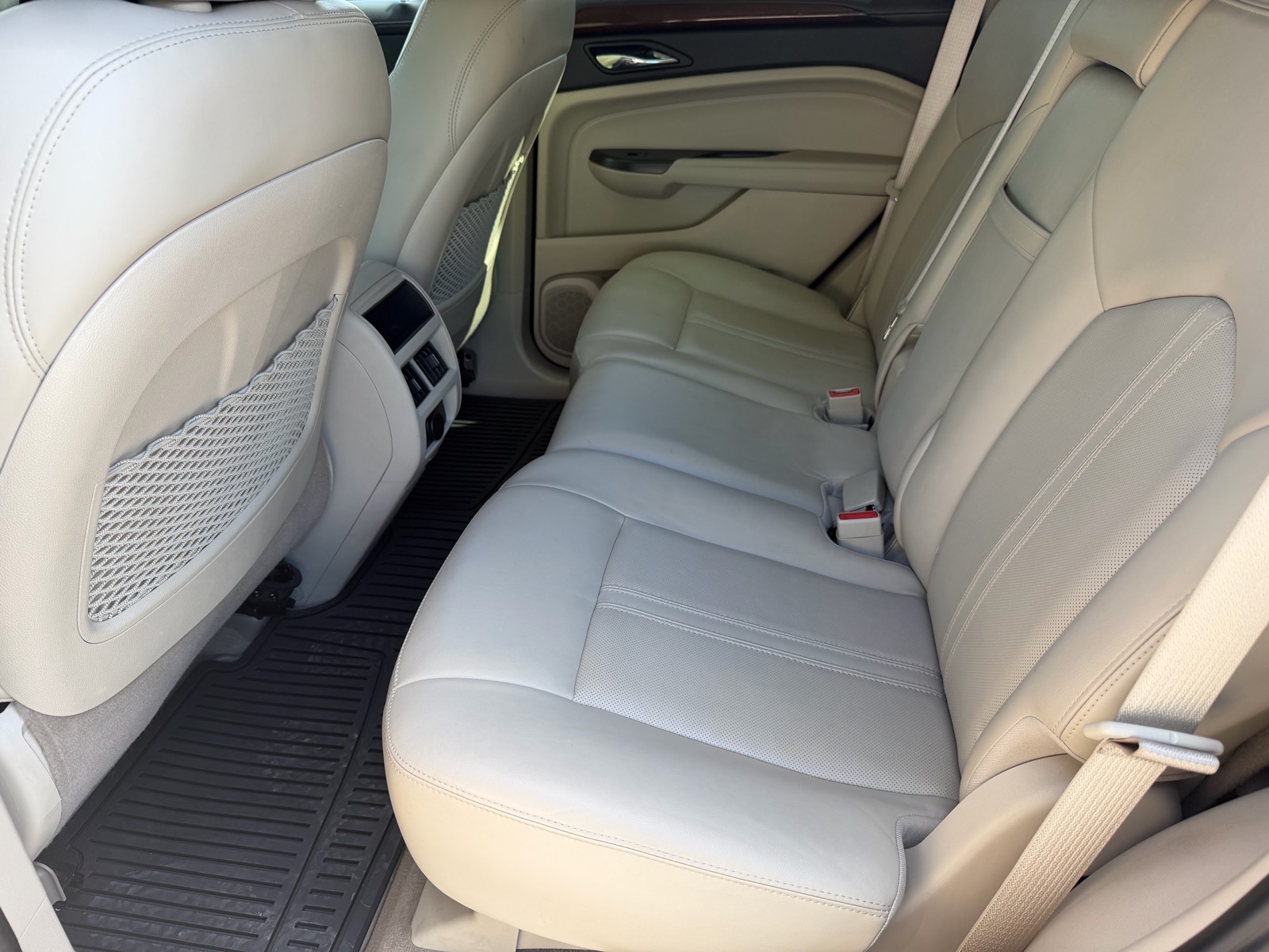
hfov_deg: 71.6
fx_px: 880
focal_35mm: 24
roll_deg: -4.8
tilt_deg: -28.8
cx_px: 634
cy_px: 476
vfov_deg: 56.8
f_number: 1.78
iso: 100
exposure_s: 1/314
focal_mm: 6.76
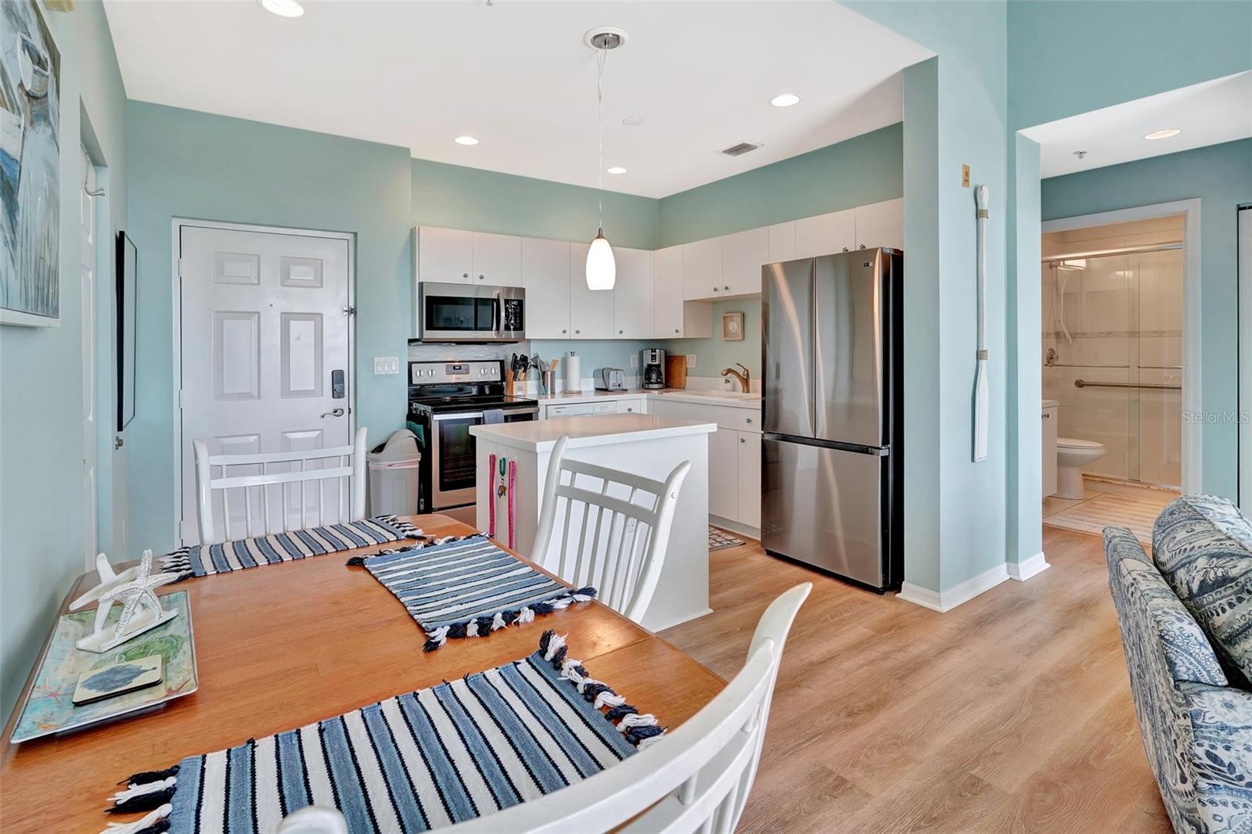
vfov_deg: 70.4
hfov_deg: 93.3
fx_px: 591
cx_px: 626
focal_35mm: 17
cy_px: 417
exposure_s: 1/20
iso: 500
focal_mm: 17
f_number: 8
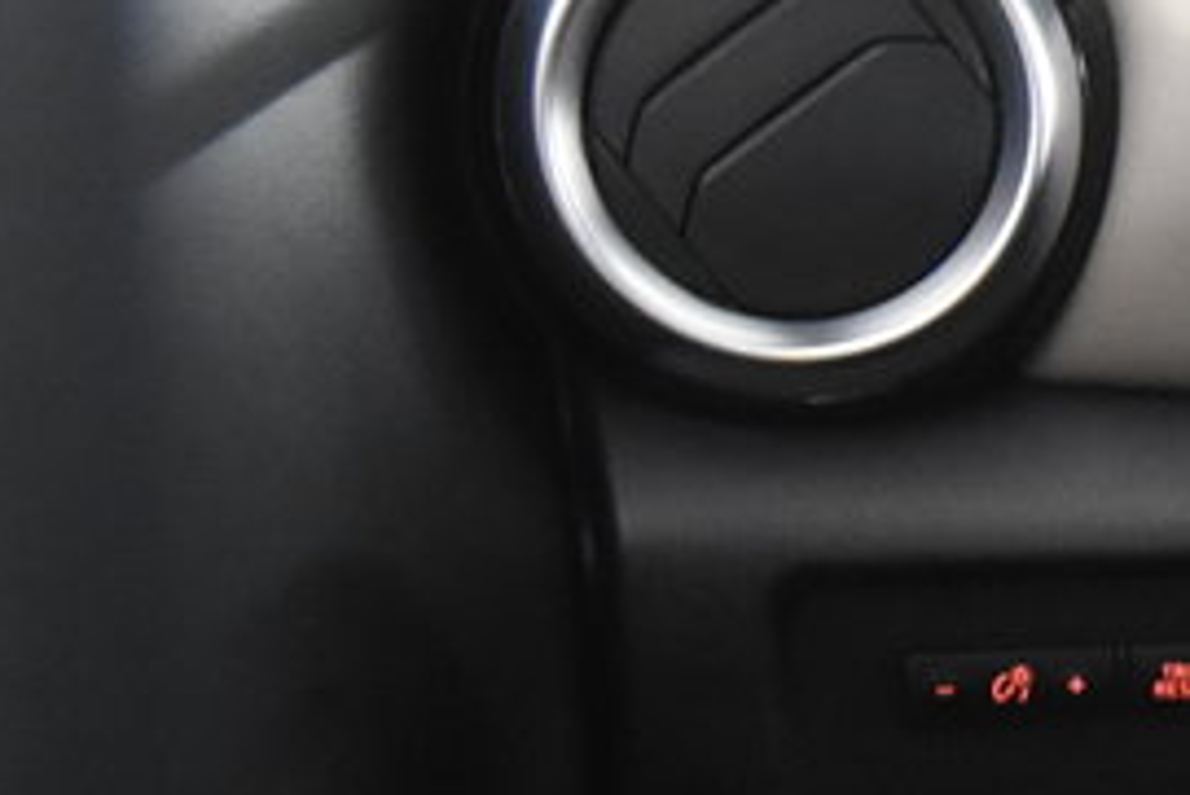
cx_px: 2538
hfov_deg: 10.8
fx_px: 5622
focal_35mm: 170
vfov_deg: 8.1
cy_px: 705
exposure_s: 1/40
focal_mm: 24
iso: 4000
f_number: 3
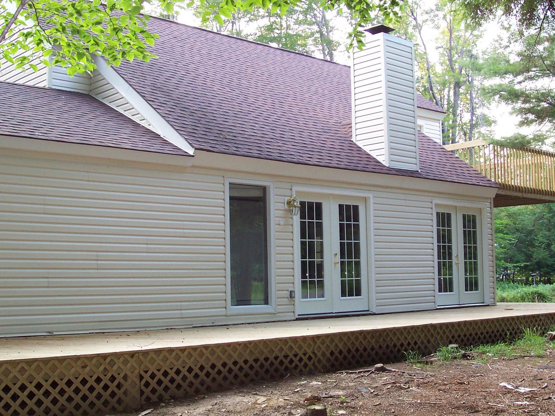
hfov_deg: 41.2
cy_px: 208
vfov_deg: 31.5
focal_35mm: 46
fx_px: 738
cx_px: 278
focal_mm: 7
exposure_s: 1/90
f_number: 3
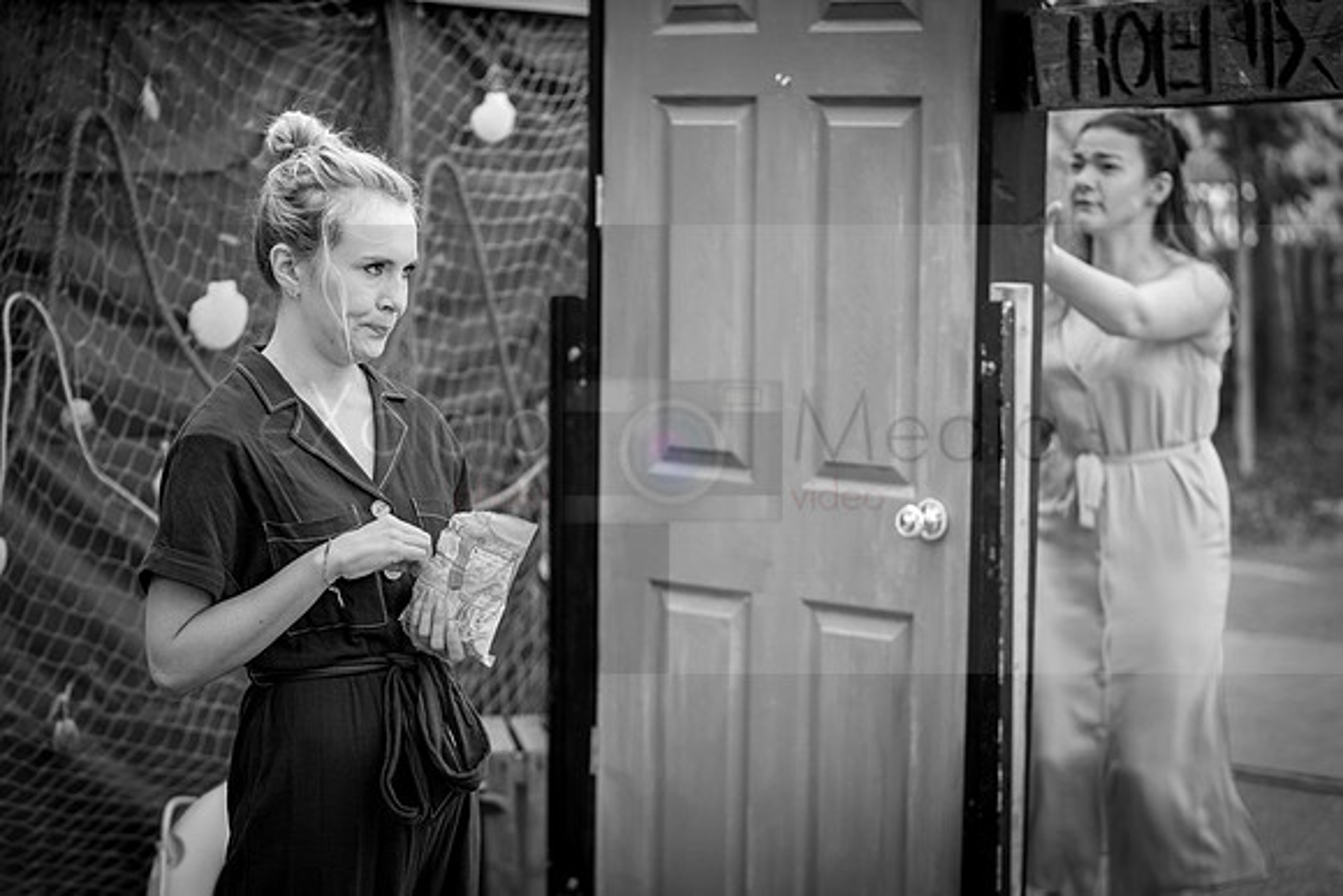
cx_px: 622
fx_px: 2923
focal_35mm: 78
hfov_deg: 25.9
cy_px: 481
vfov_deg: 17.4
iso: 160
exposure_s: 1/80
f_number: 2.8
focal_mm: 73
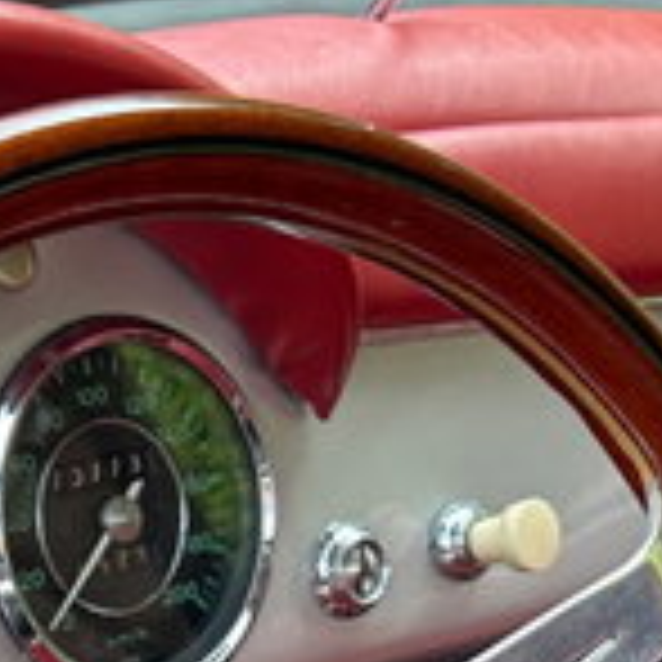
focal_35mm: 120
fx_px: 2596
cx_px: 248
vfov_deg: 13.6
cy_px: 1031
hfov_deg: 14.5
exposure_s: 1/134
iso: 32
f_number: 1.5
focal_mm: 5.7
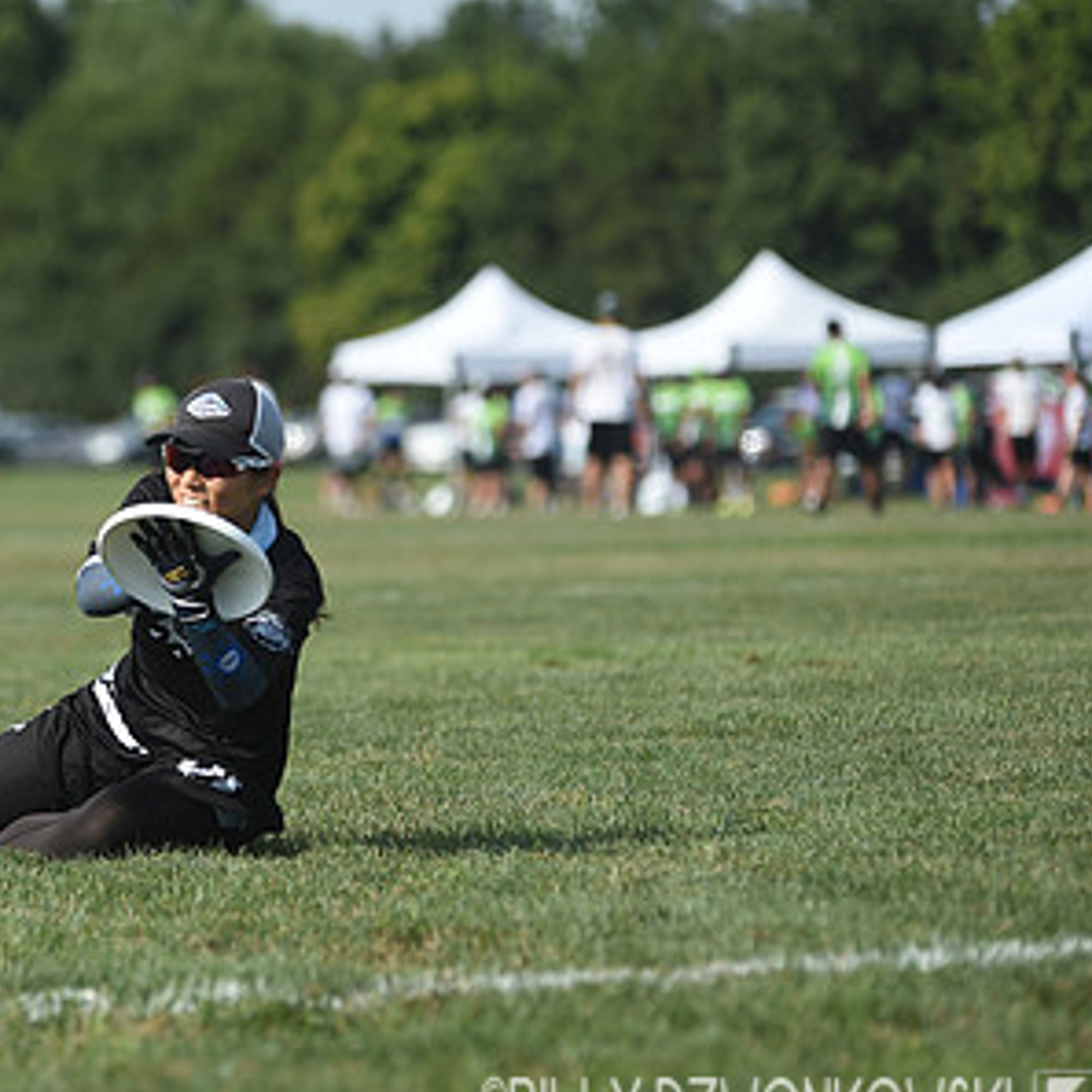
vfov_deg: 7.0
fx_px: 8887
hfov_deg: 7.0
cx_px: 246
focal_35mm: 249
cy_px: 550
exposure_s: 1/1600
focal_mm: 150
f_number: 3.2
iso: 100
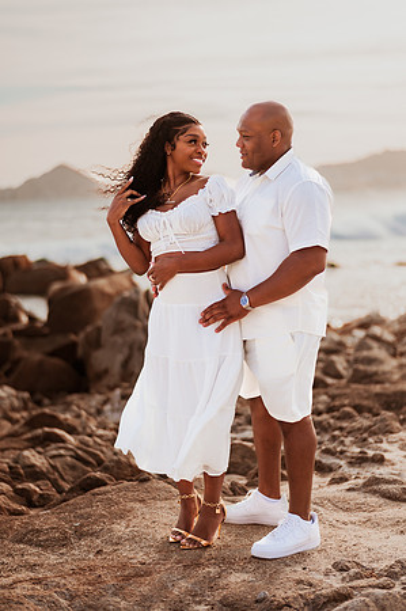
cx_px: 203
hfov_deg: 23.3
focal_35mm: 58
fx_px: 983
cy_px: 306
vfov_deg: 34.5
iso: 100
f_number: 1.4
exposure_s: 1/5000
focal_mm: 58
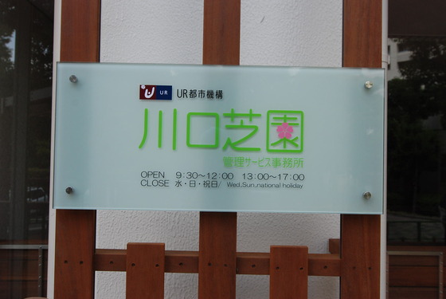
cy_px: 150
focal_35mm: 36
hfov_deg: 53.1
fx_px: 447
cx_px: 223
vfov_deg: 37.0
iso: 400
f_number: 8
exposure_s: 1/250
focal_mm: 24
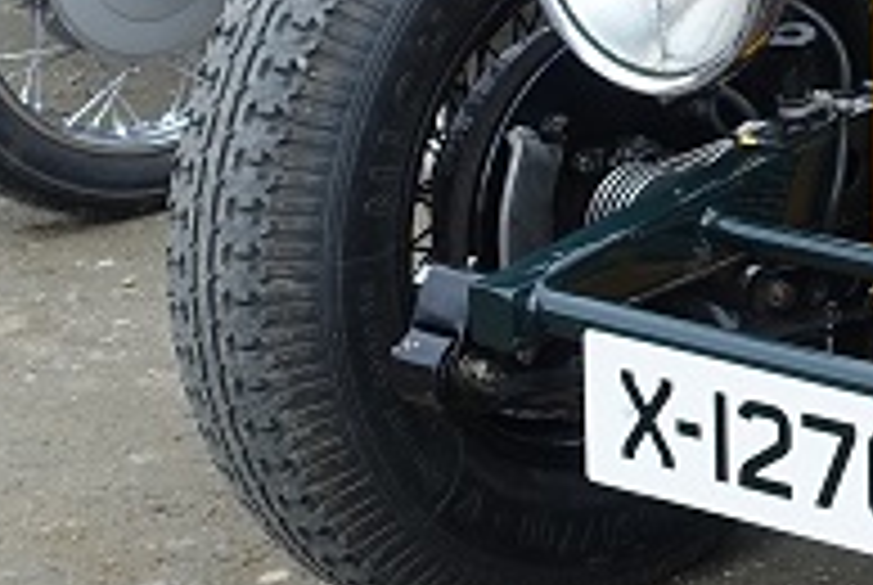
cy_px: -225
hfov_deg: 10.6
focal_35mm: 180
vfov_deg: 7.6
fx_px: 4372
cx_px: 1674
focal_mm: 12.99
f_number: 4
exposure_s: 1/250
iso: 125
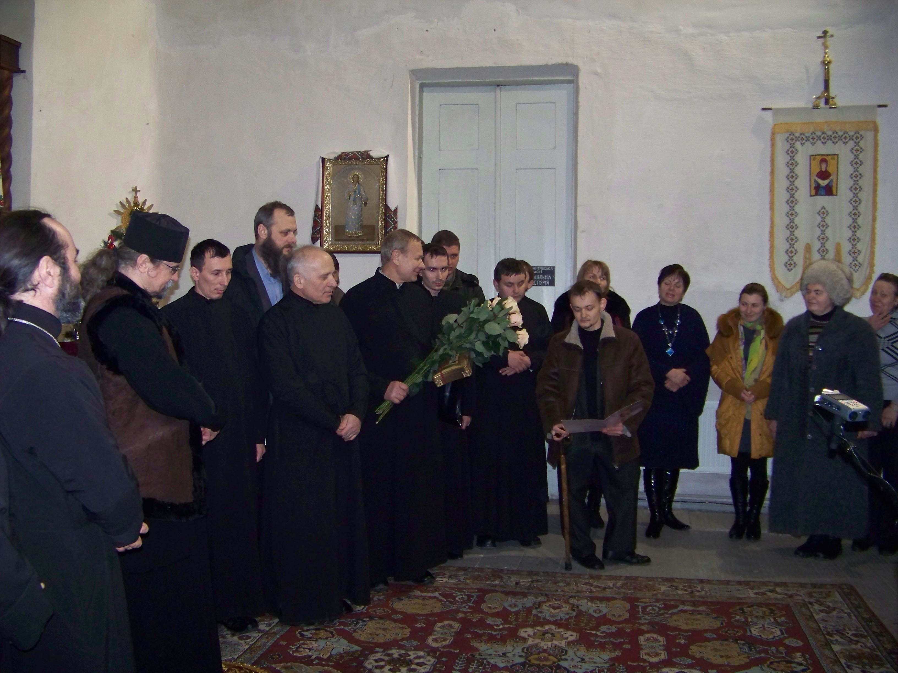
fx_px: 934
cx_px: 449
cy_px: 336
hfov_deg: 51.4
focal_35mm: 36
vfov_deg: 39.7
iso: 200
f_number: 2.8
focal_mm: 5.85
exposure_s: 1/30
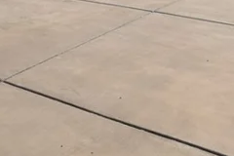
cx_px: -16
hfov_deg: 28.8
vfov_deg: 18.8
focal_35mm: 64
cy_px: -77
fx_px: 416
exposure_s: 1/200
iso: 100
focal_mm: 10
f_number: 10
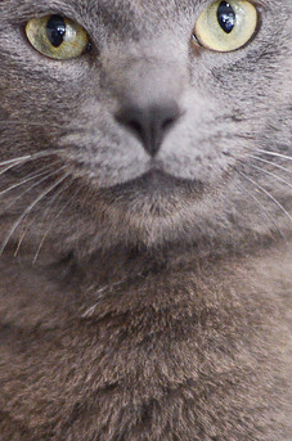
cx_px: 176
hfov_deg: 7.3
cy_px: 253
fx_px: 2274
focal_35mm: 186
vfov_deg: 11.1
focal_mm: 50
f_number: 1.4
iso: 1600
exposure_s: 1/250
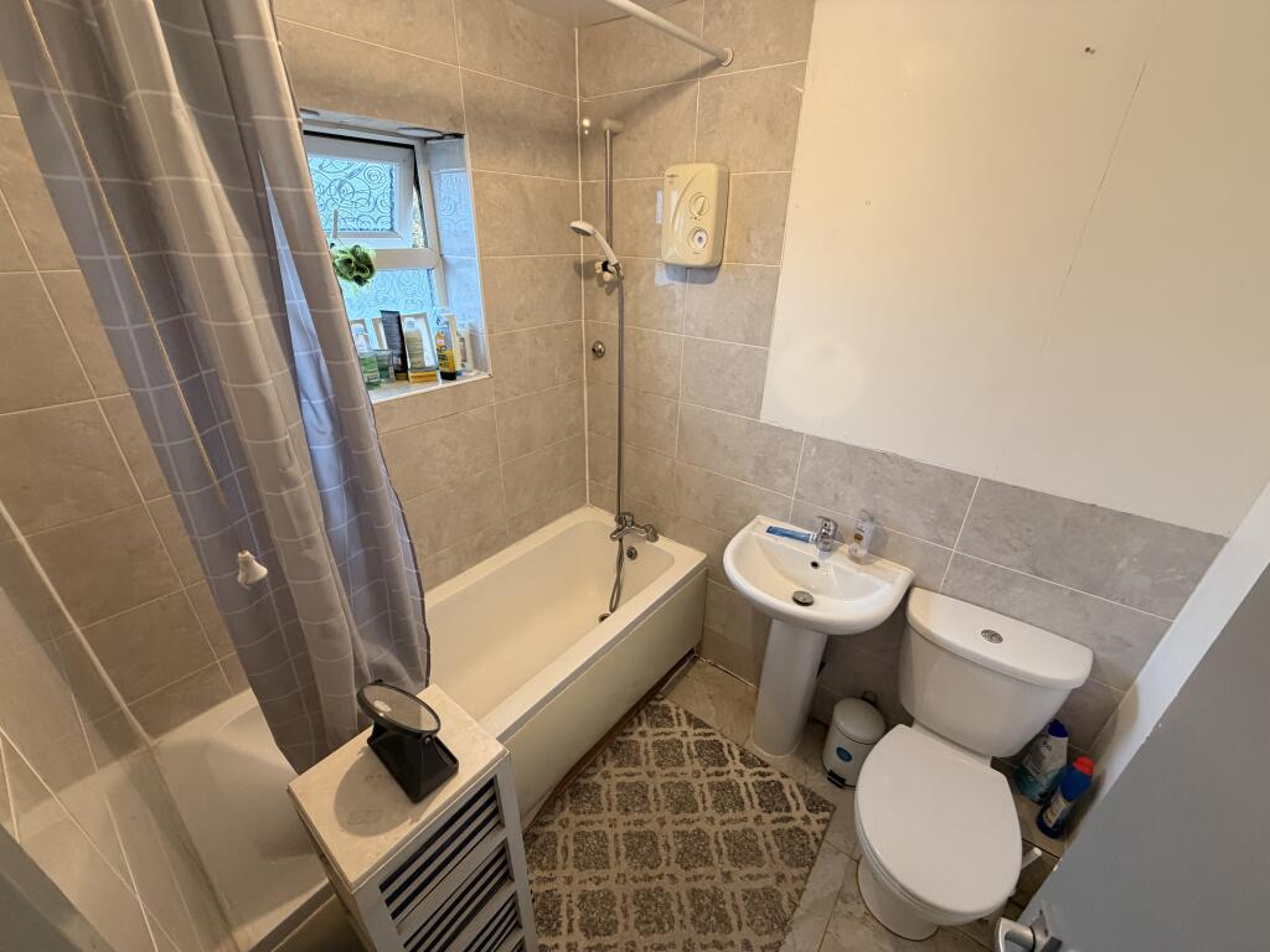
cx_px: 635
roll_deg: -1.1
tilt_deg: -26.4
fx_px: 514
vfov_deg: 85.7
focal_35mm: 14
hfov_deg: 102.1
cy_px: 476
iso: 250
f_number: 2.2
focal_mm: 2.22
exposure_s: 1/50
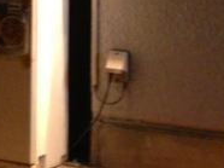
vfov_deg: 9.7
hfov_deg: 13.6
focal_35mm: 142
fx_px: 918
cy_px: -164
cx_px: -35
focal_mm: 4.13
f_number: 2.4
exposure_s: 1/20
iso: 250
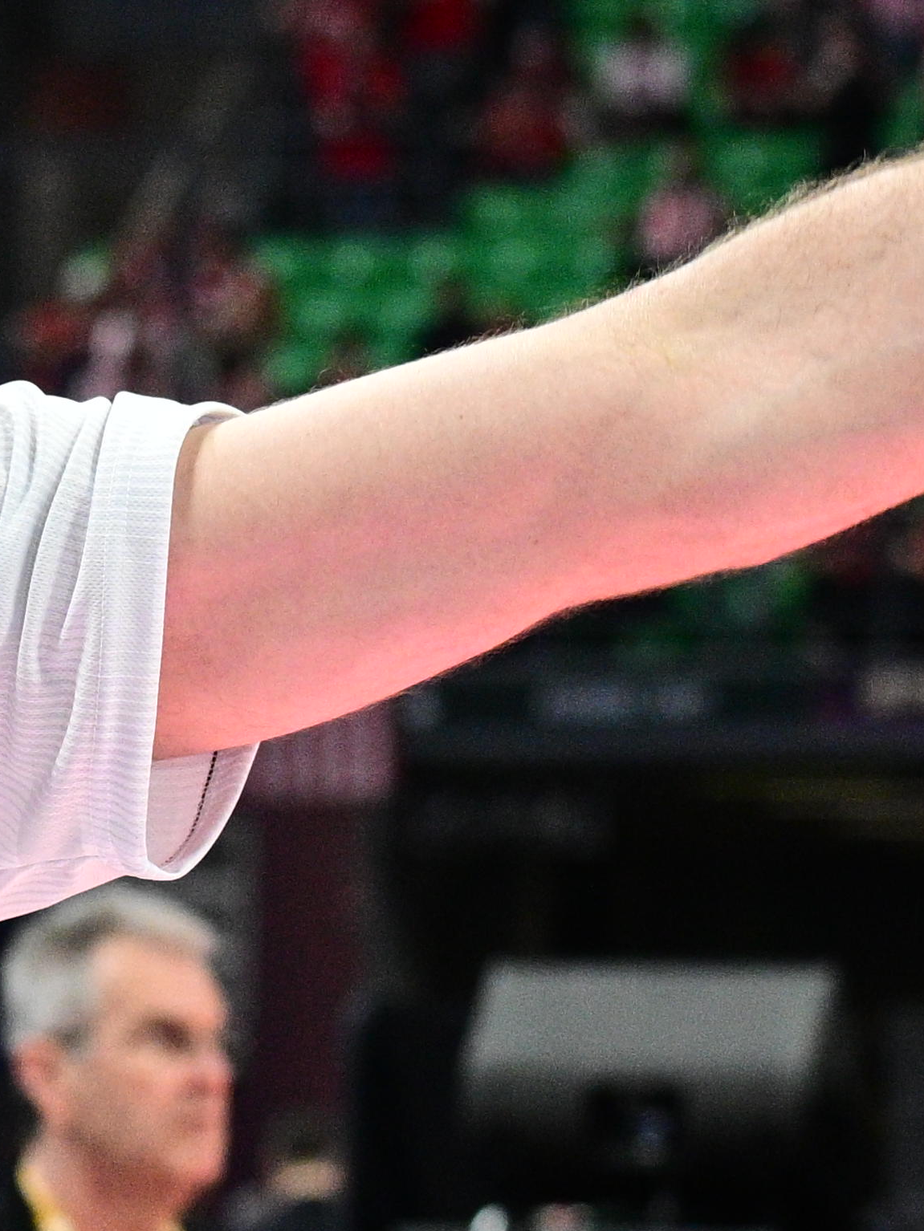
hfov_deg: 5.5
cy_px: 1104
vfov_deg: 7.3
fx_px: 9571
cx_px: -549
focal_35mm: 269
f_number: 3.2
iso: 2000
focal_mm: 52
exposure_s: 1/400
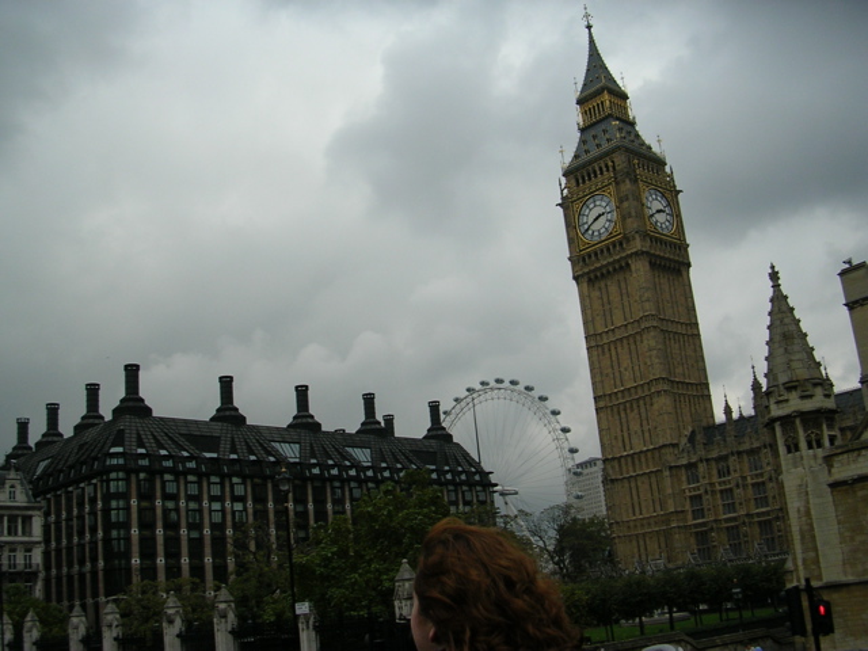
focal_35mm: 38
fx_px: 953
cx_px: 434
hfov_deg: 49.0
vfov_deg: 37.7
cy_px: 326
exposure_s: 1/600
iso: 50
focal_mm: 5.8
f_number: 2.8
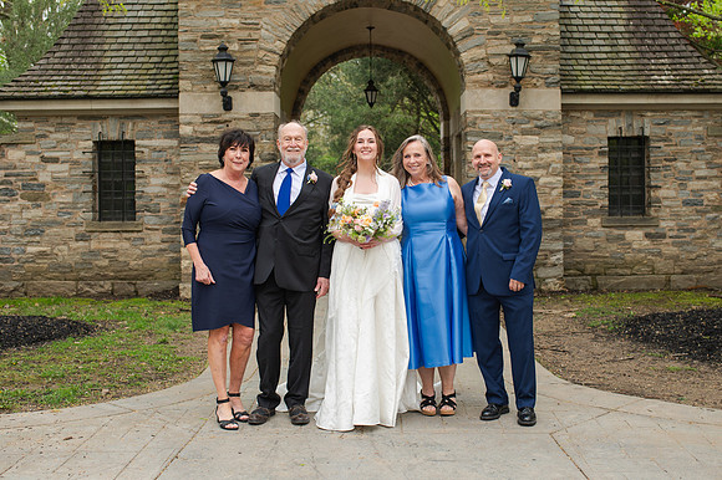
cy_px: 232
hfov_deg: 44.1
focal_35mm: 44
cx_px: 379
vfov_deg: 30.2
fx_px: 892
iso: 160
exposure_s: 1/320
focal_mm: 35
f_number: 3.2
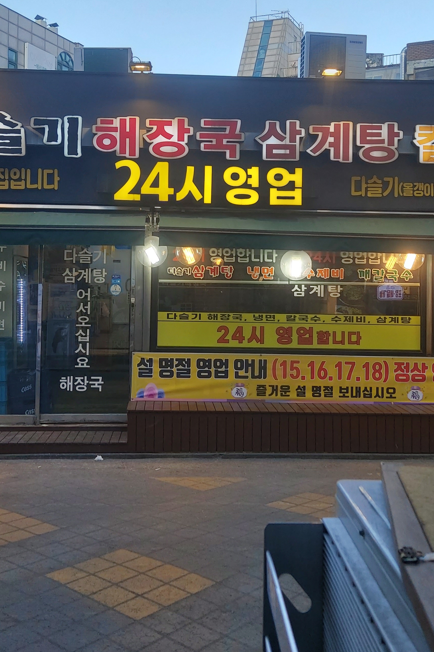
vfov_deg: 47.2
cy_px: 266
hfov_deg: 32.6
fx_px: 741
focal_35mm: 41
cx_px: 200
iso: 50
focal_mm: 4.58
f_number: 2
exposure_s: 1/197
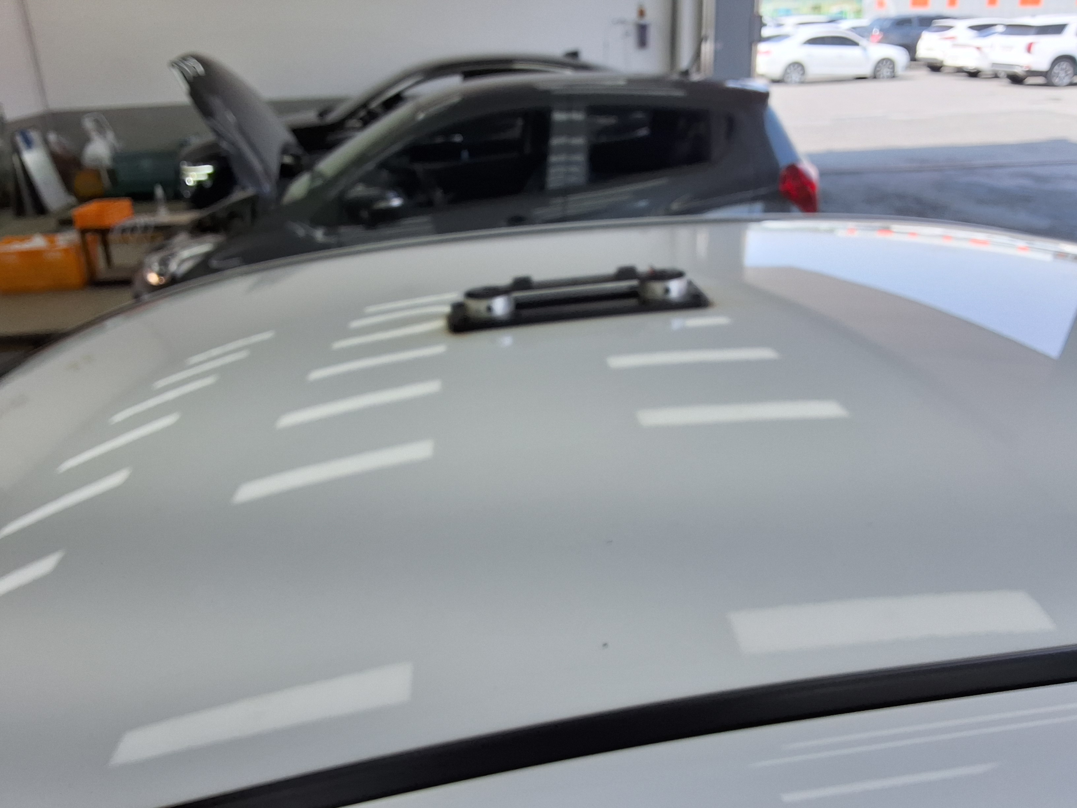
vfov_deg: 49.7
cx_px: 538
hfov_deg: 63.4
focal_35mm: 28
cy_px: 404
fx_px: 871
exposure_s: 1/555
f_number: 1.9
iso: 32
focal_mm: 2.91
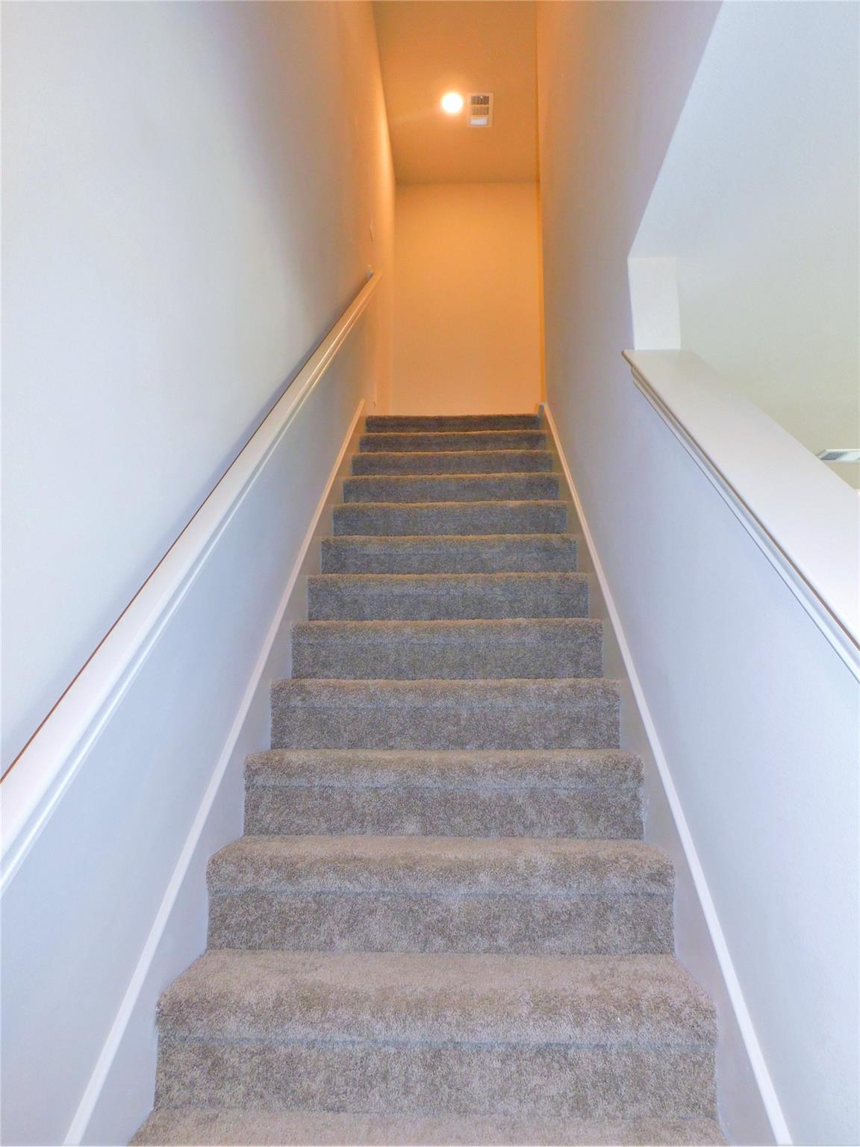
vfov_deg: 73.9
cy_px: 574
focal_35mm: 23
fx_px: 762
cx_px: 430
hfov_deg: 58.9
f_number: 3
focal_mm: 4
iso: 200
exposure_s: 1/30
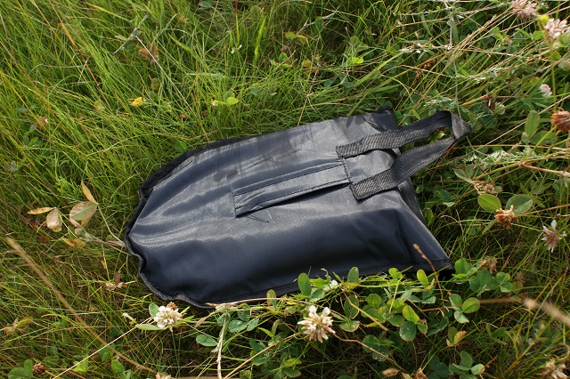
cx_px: 285
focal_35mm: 39
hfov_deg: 49.6
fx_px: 617
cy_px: 190
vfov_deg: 34.2
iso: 100
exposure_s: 1/60
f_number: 8
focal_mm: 26
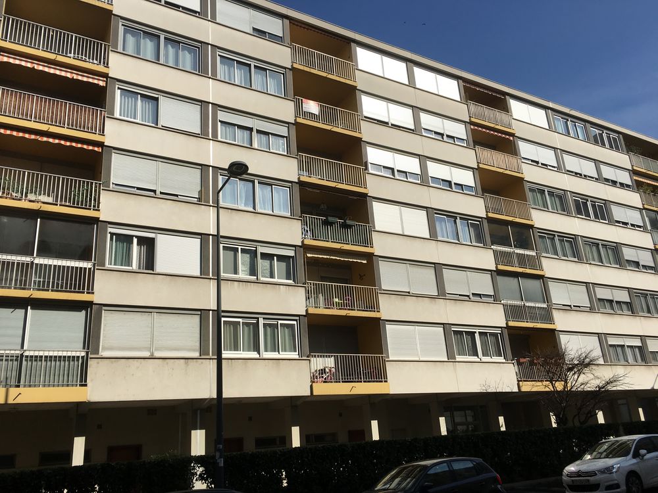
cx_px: 329
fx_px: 551
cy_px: 246
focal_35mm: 29
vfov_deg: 48.2
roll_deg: +3.2
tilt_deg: +20.4
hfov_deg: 61.7
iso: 25
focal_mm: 4.15
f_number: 2.2
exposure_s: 1/2959
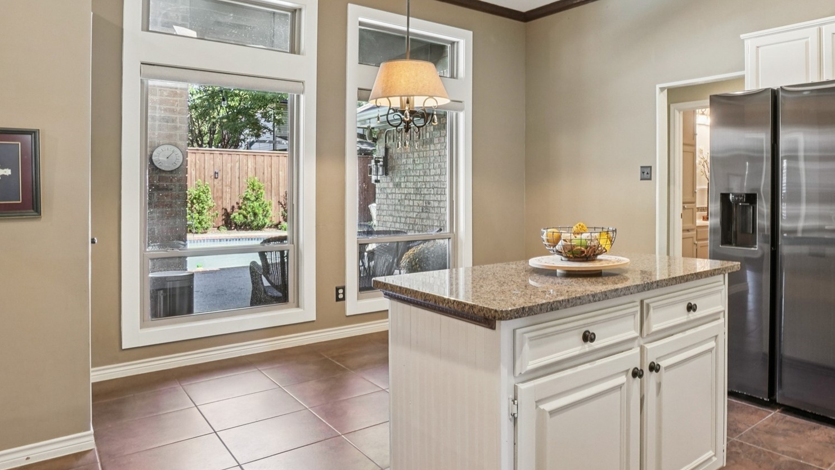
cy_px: 189
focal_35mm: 23
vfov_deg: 49.2
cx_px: 591
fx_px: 509
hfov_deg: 74.8
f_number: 8
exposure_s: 1/8
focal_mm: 10
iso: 400
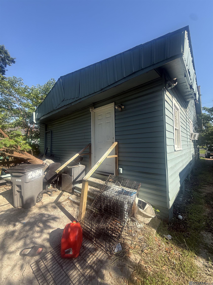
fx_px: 115
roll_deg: +1.6
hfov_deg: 85.7
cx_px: 106
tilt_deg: +4.7
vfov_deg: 102.1
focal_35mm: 14
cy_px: 142
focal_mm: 2.22
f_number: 2.2
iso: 50
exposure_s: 1/482
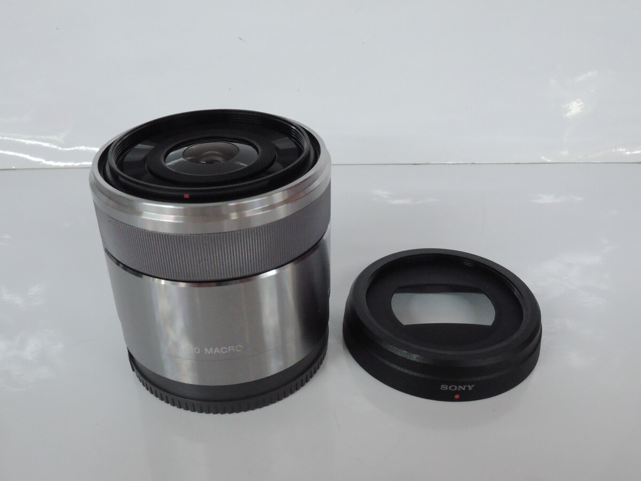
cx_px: 320
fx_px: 648
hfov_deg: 52.6
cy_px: 240
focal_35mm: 35
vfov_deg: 40.7
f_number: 6.3
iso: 1600
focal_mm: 7.5
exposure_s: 1/80
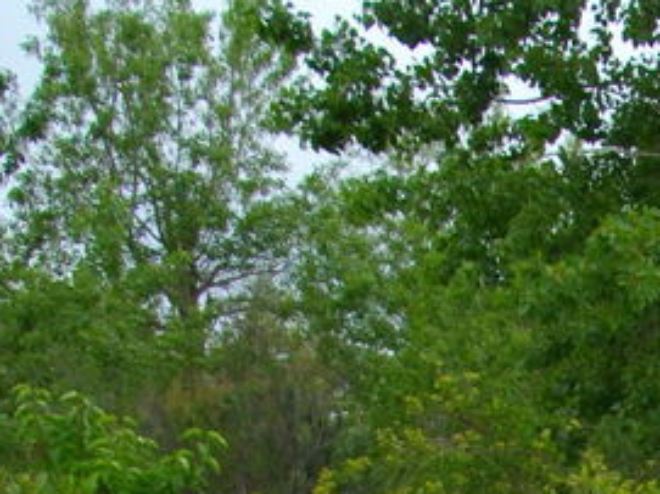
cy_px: 754
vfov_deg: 11.9
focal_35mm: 118
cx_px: 904
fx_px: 2249
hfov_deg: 15.7
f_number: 2.9
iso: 100
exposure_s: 1/200
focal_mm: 5.7
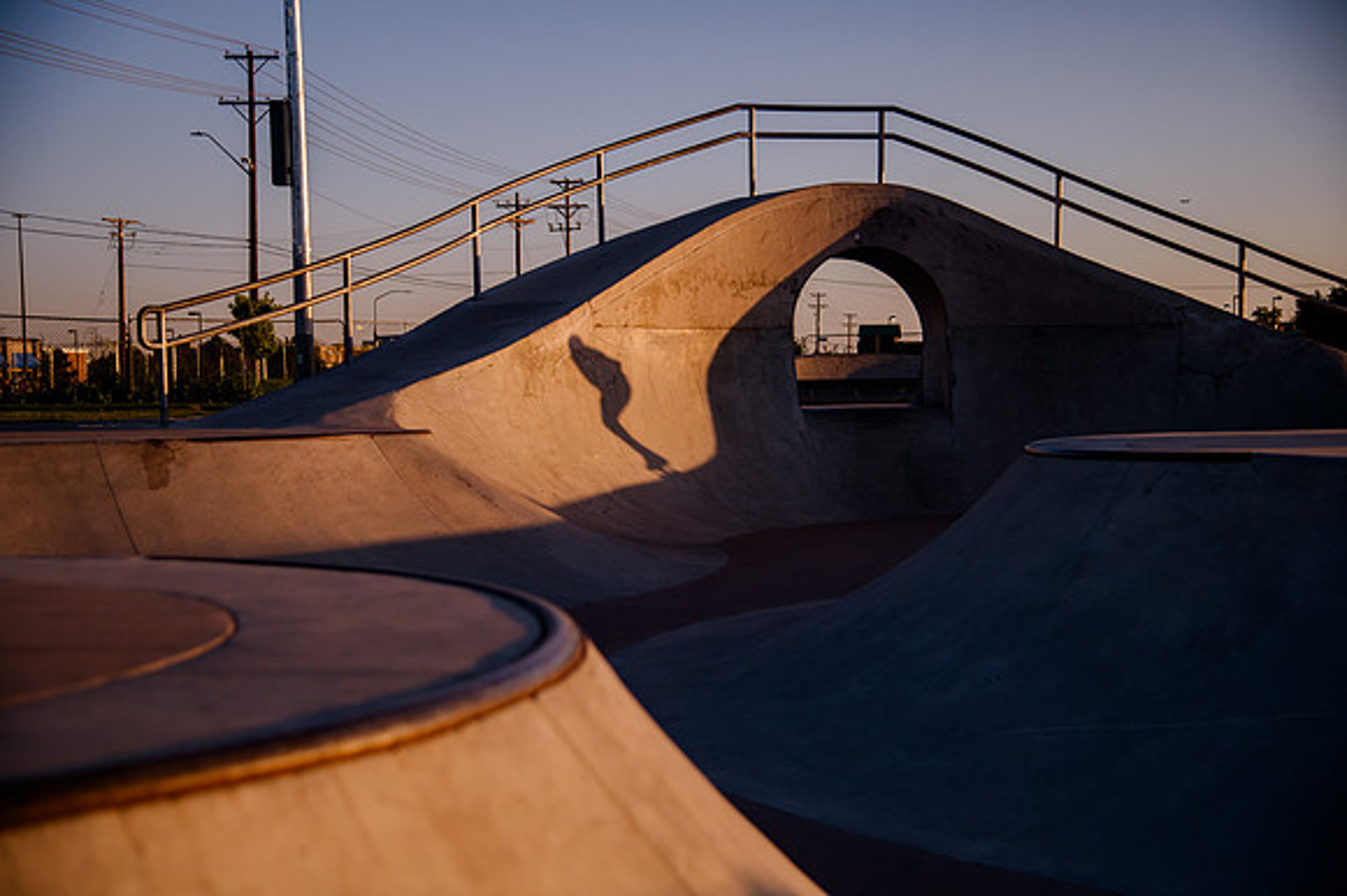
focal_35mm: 55
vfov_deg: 24.6
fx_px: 2057
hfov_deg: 36.3
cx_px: 674
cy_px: 448
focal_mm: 55
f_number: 4
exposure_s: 1/5000
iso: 1000
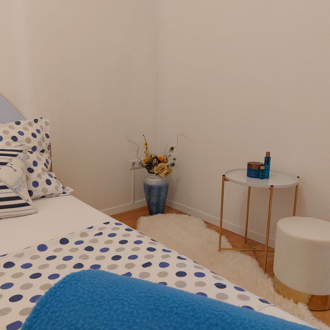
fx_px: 324
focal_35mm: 30
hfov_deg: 54.0
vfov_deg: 54.0
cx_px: 155
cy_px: 162
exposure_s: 1/50
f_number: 1.8
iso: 200
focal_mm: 5.23
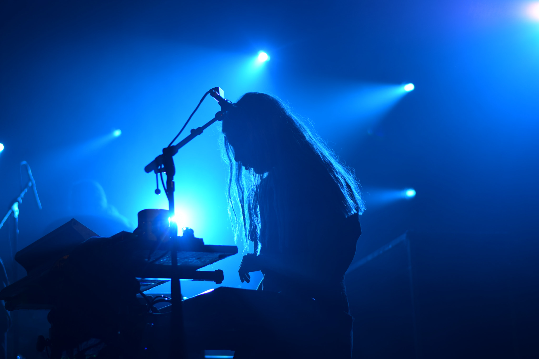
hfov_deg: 27.0
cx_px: 270
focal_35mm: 75
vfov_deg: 18.2
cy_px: 180
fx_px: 1123
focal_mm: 50
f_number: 2.2
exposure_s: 1/320
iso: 100
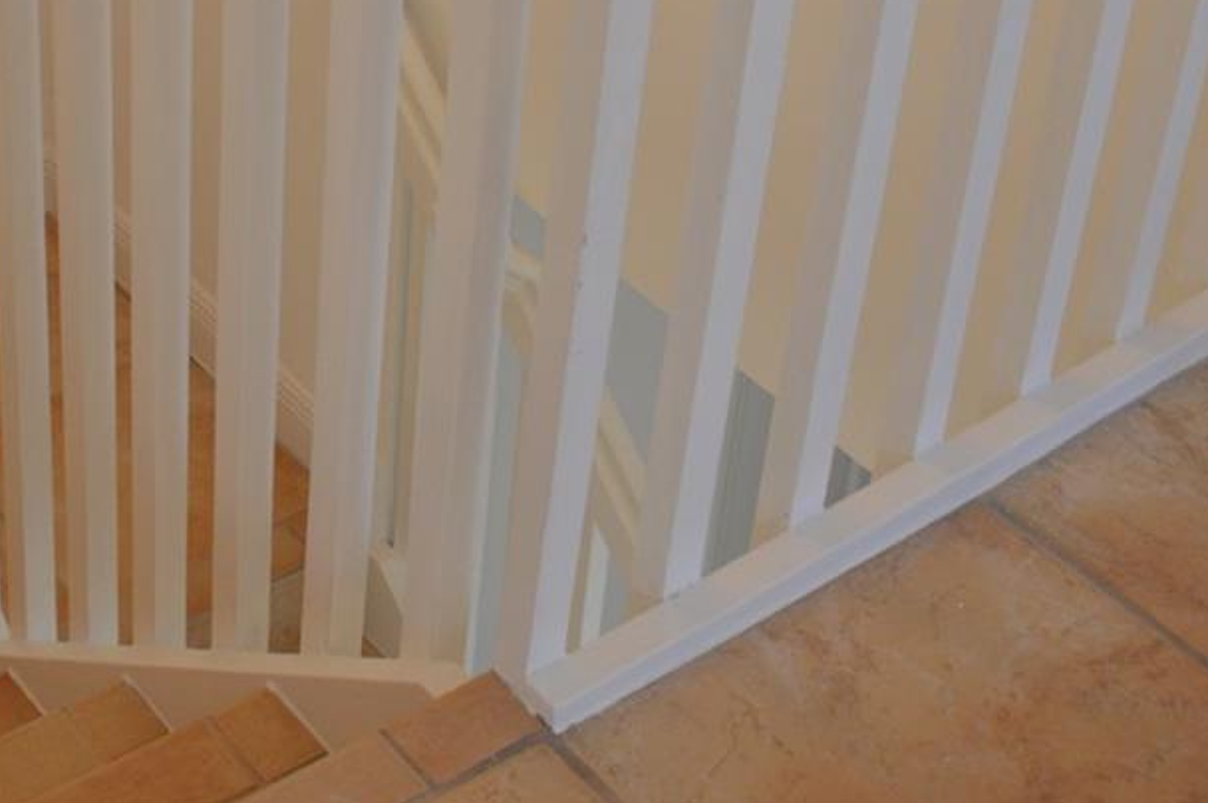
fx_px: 2380
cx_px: 298
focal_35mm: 71
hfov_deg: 28.1
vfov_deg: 18.4
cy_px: -100
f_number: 4
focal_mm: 18
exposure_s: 1/60
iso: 400
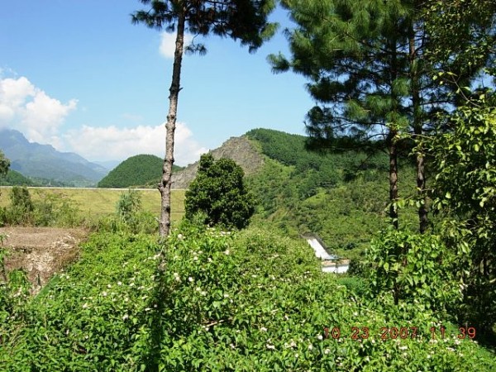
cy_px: 186
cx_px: 248
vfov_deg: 39.7
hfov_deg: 51.4
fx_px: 516
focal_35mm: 36
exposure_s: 1/287
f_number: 5.4
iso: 50
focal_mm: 7.5
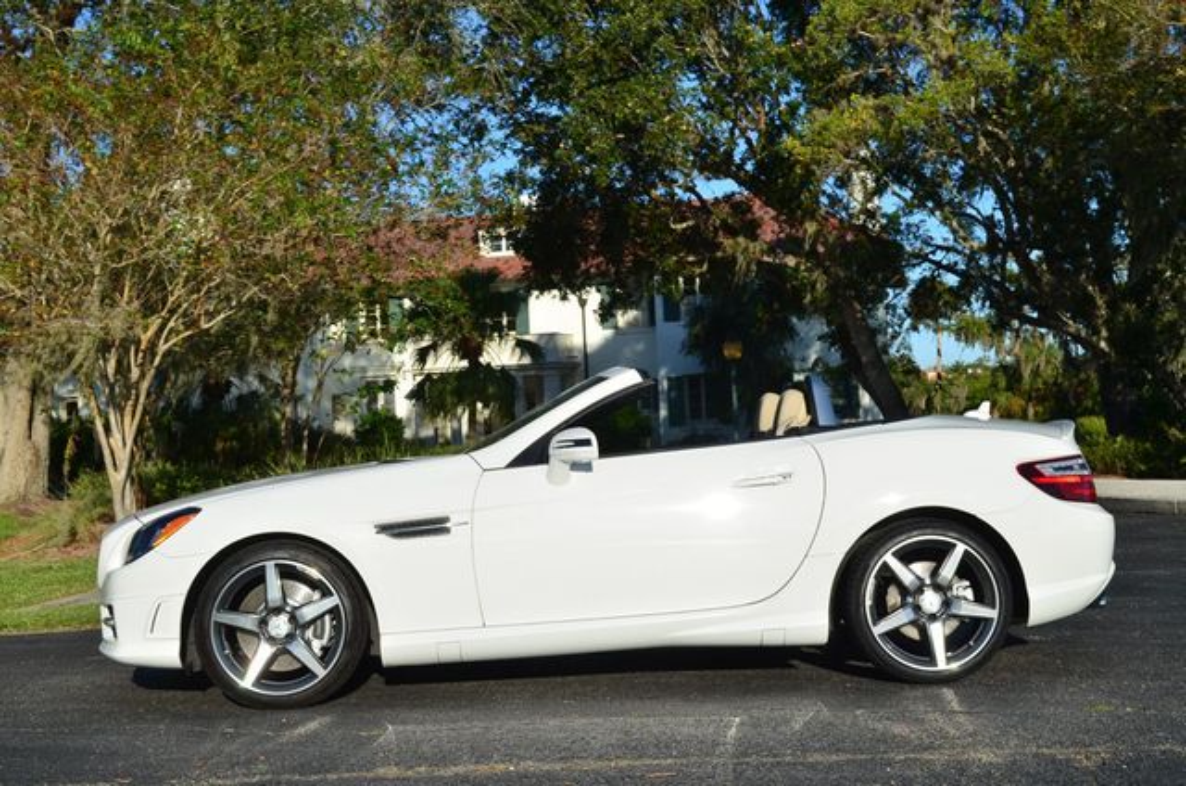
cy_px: 393
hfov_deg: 39.0
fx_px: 1677
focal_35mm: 51
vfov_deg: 26.4
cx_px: 593
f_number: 11
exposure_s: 1/160
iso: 100
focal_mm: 34
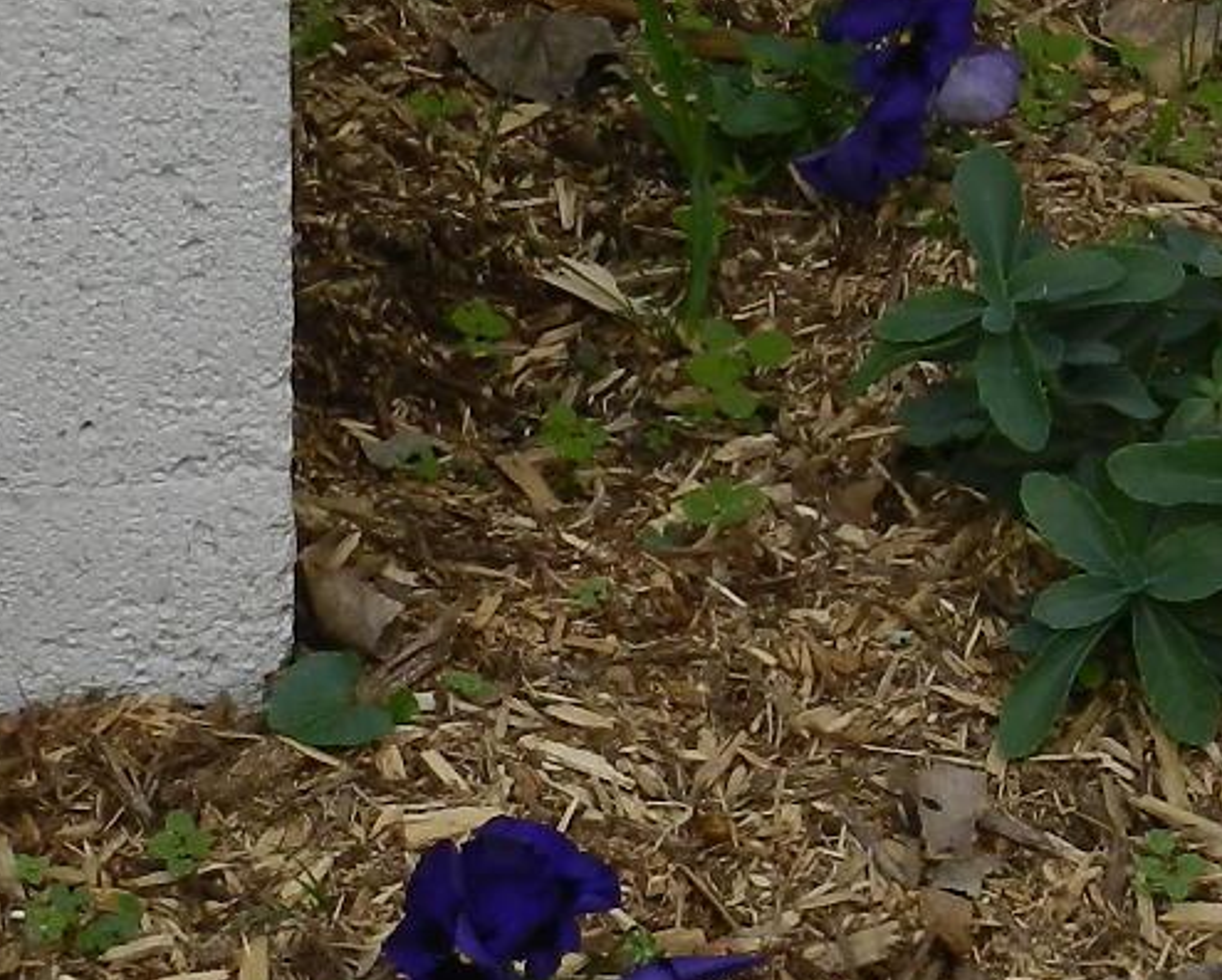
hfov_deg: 10.4
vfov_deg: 8.3
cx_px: 435
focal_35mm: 186
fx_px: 6732
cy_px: 775
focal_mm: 8.1
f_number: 4.2
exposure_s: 1/200
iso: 160
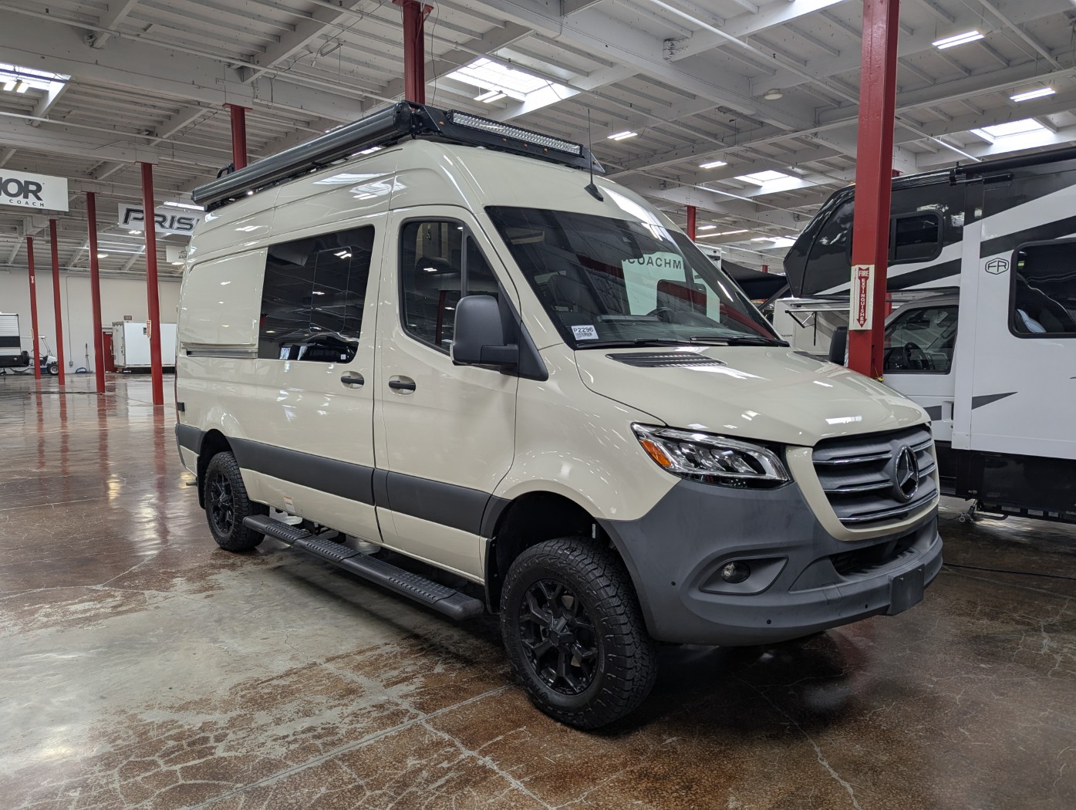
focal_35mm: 24
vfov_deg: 56.9
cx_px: 538
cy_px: 405
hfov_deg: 71.5
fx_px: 747
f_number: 1.85
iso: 43
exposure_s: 1/104
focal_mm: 6.81
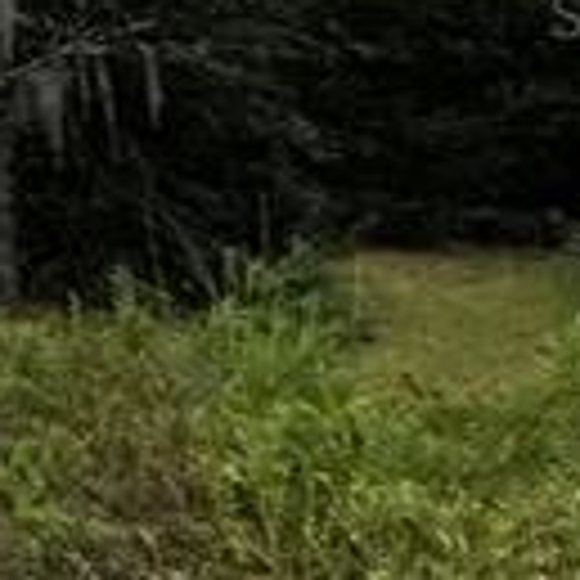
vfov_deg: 17.4
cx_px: -1479
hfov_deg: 9.4
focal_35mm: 98
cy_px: 13
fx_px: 1858
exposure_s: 1/643
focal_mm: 2.22
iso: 40
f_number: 2.2
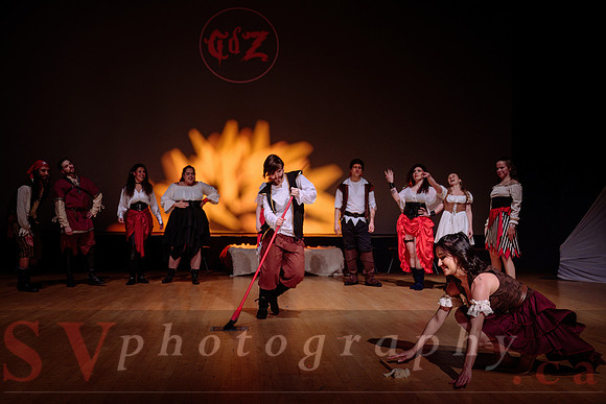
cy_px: 202
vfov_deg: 32.8
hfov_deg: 47.6
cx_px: 295
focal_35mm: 41
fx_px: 687
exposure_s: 1/250
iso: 1600
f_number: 2.8
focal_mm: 38
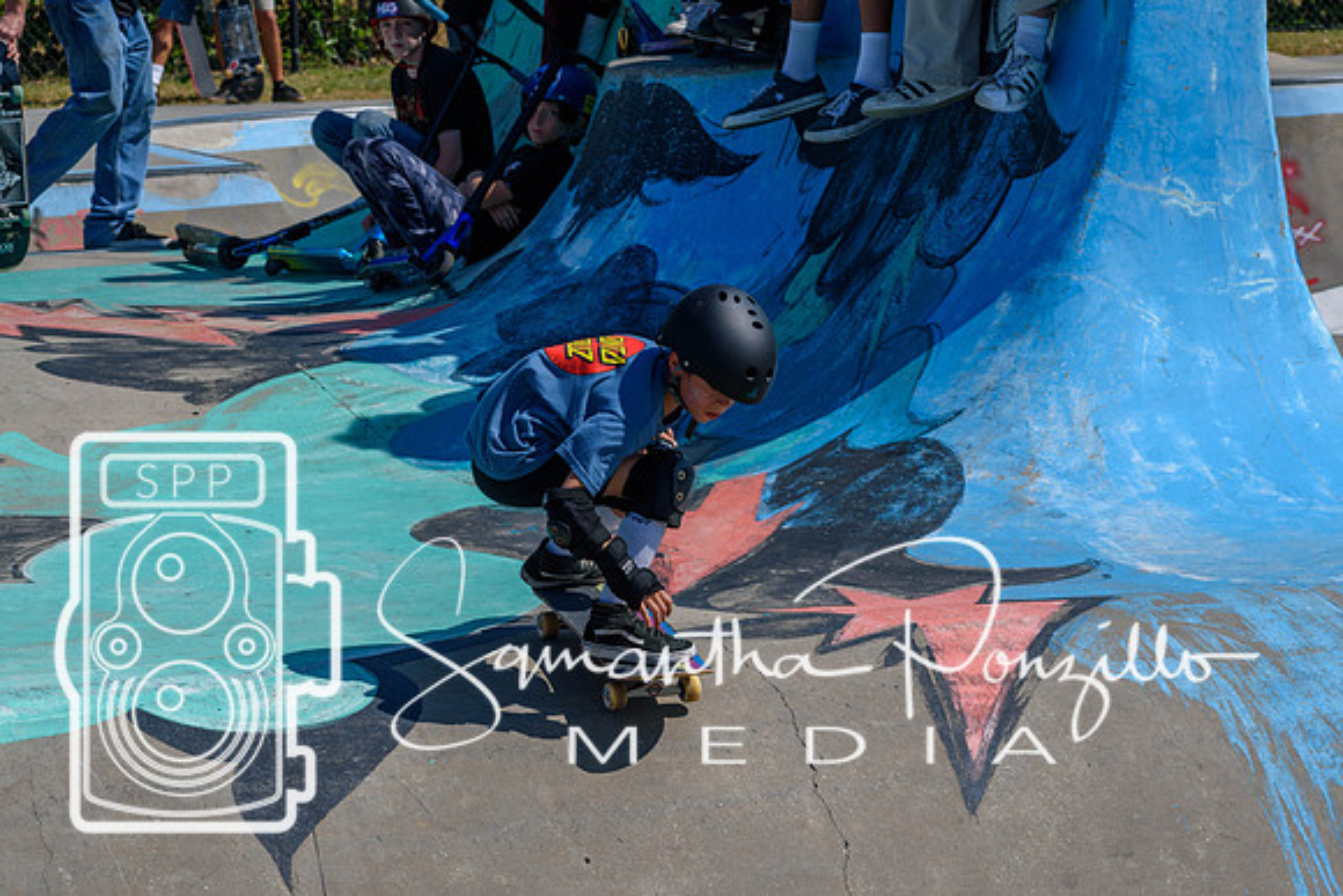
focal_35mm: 138
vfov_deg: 9.9
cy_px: 448
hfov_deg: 14.9
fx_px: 5149
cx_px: 672
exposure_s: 1/1000
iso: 200
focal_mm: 92
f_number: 8
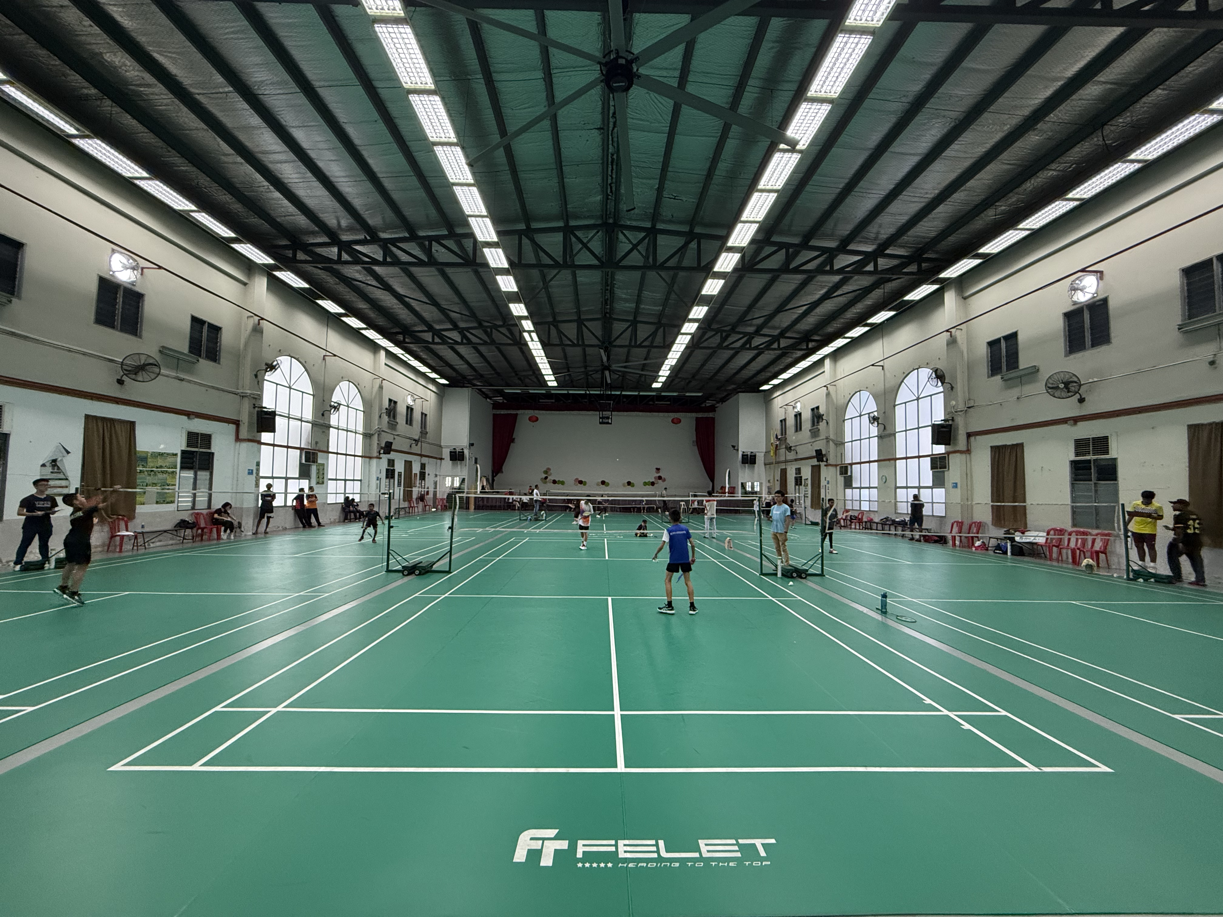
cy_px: 458
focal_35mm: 14
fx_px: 495
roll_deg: -1.3
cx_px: 612
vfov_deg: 85.7
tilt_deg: +4.8
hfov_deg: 102.1
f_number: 2.2
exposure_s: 1/100
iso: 400
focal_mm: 2.22
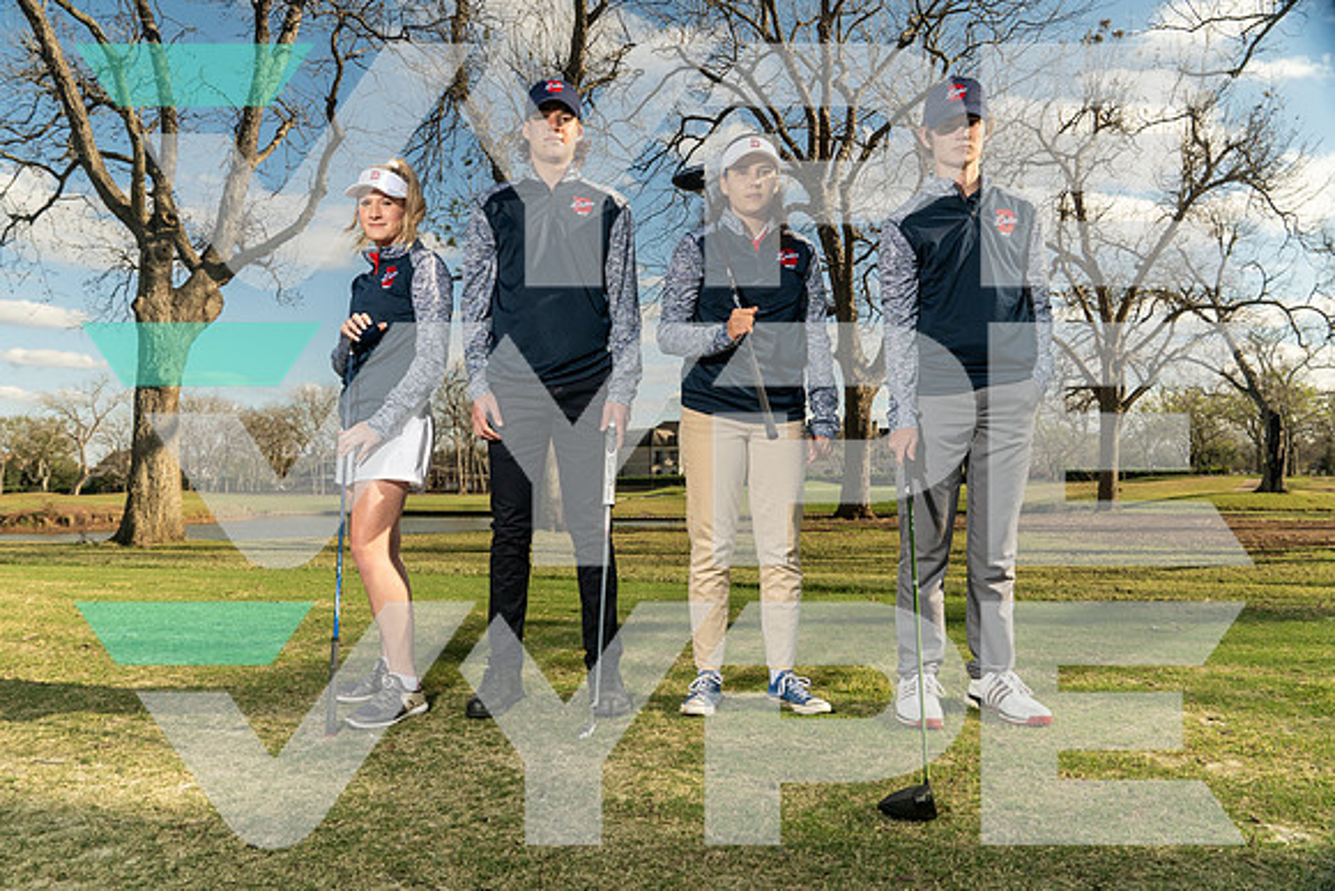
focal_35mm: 27
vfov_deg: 47.7
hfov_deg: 66.9
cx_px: 610
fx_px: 1008
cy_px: 476
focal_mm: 25
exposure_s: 1/200
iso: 500
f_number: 8
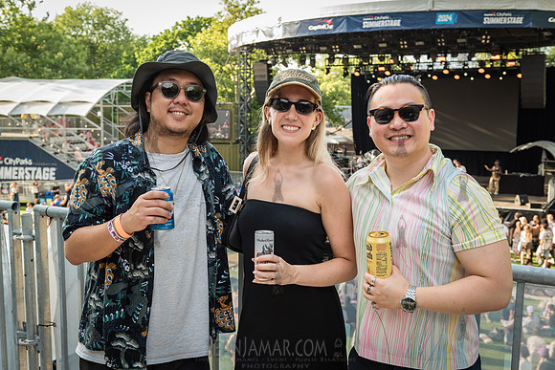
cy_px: 193
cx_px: 266
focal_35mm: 40
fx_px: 616
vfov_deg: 33.5
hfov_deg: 48.5
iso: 400
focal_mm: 35
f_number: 4.5
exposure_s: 1/250
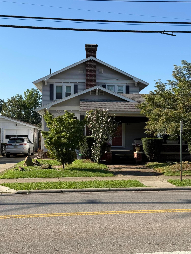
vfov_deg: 39.7
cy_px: 127
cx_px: 96
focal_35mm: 48
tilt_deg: +3.0
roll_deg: -0.9
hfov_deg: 30.3
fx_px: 353
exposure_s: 1/2762
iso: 64
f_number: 1.78
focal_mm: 6.76
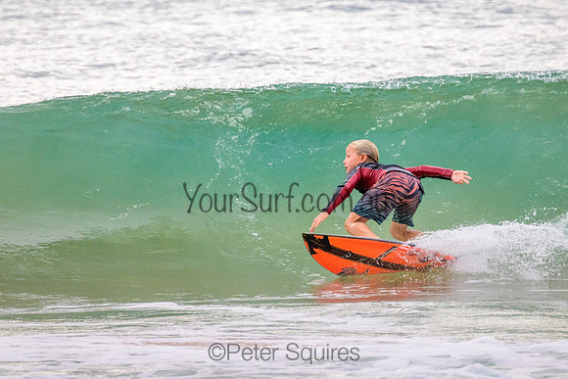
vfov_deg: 1.3
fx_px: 16119
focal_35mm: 1021
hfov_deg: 2.0
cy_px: 155
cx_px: 293
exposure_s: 1/2000
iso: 3200
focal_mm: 800
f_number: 11
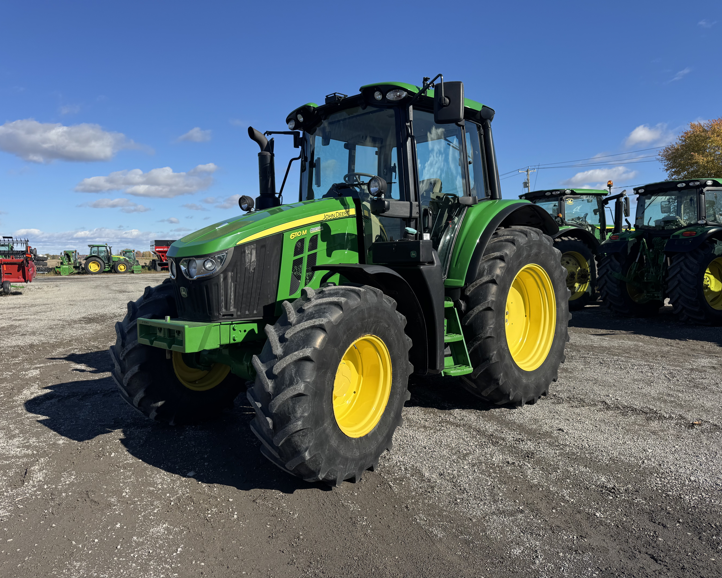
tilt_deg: -0.1
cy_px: 289
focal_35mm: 25
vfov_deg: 56.8
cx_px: 356
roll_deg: -0.3
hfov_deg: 68.1
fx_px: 534
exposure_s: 1/4049
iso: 80
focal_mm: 6.76
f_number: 1.78
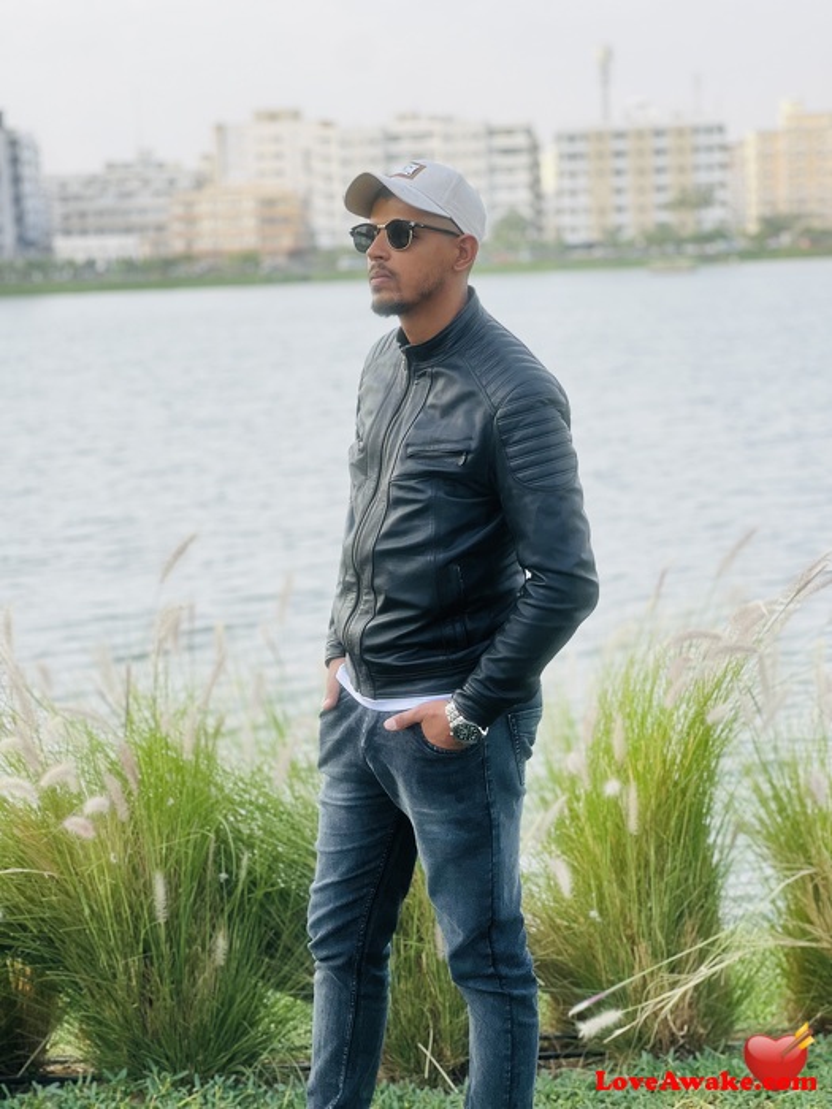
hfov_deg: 19.1
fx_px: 2468
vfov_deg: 25.3
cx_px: 416
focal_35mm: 77
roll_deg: +2.0
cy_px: 554
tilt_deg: -5.4
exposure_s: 1/151
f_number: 2.8
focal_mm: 9
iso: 20
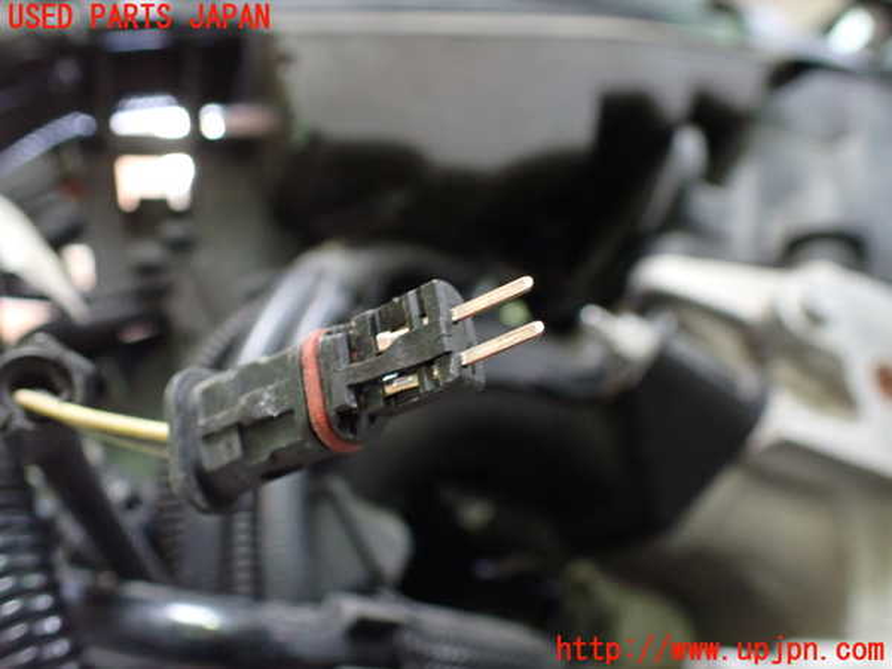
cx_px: 446
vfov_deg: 46.8
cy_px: 334
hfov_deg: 60.0
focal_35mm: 30
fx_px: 773
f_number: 2.3
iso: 800
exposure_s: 1/30
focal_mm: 5.4
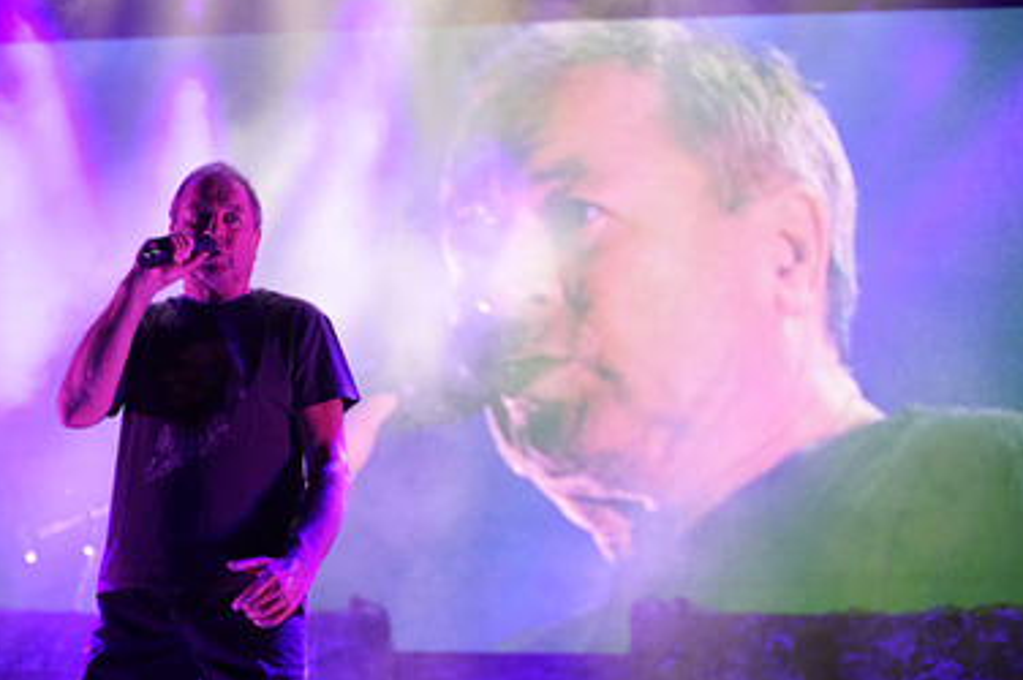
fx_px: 1703
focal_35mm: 60
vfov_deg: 22.6
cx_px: 418
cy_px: 332
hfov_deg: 33.3
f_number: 2.8
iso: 1600
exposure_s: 1/160
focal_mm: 50
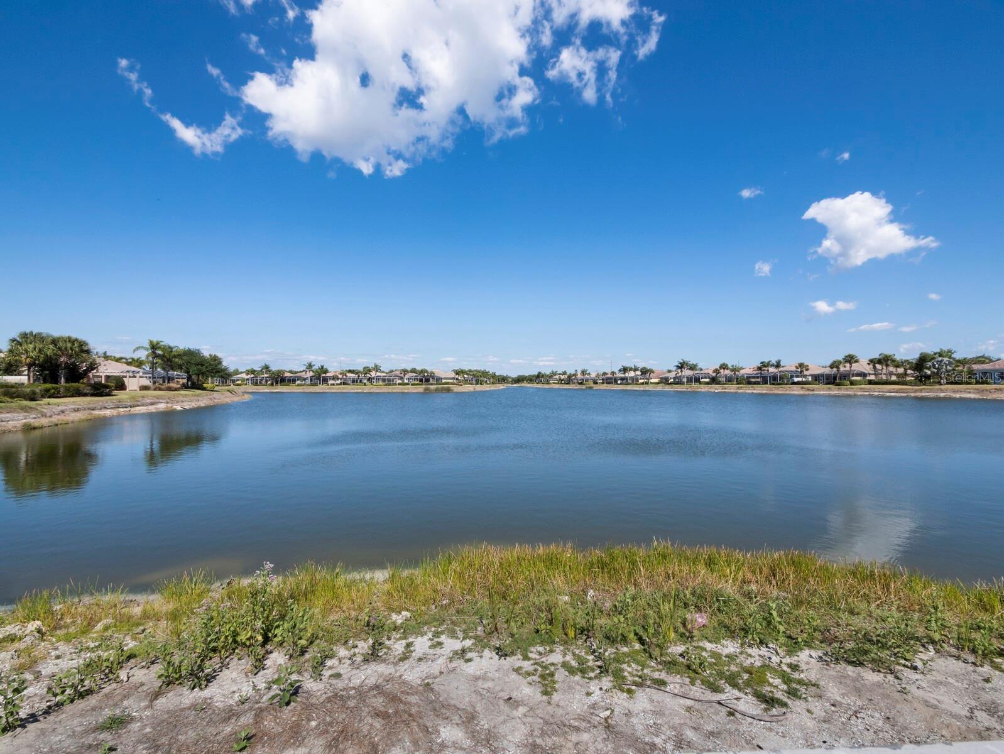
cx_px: 502
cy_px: 377
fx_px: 406
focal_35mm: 14
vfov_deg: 85.7
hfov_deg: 102.0
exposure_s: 1/640
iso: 320
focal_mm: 7
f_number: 10
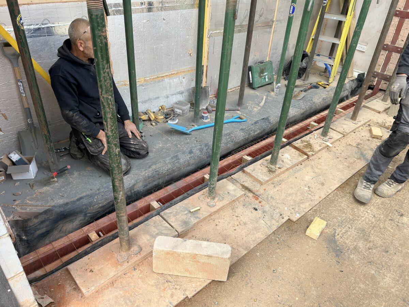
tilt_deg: -32.4
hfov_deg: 67.3
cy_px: 154
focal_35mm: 26
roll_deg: -3.3
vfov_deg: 53.1
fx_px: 307
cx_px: 204
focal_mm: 5.7
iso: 50
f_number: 1.5
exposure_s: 1/458
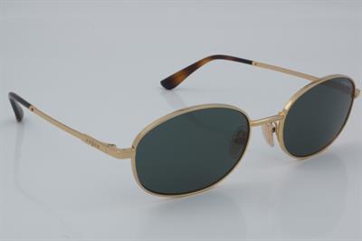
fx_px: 754
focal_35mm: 75
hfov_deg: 27.0
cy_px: 120
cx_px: 181
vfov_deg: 18.2
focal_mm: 50
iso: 100
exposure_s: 1/4
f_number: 32
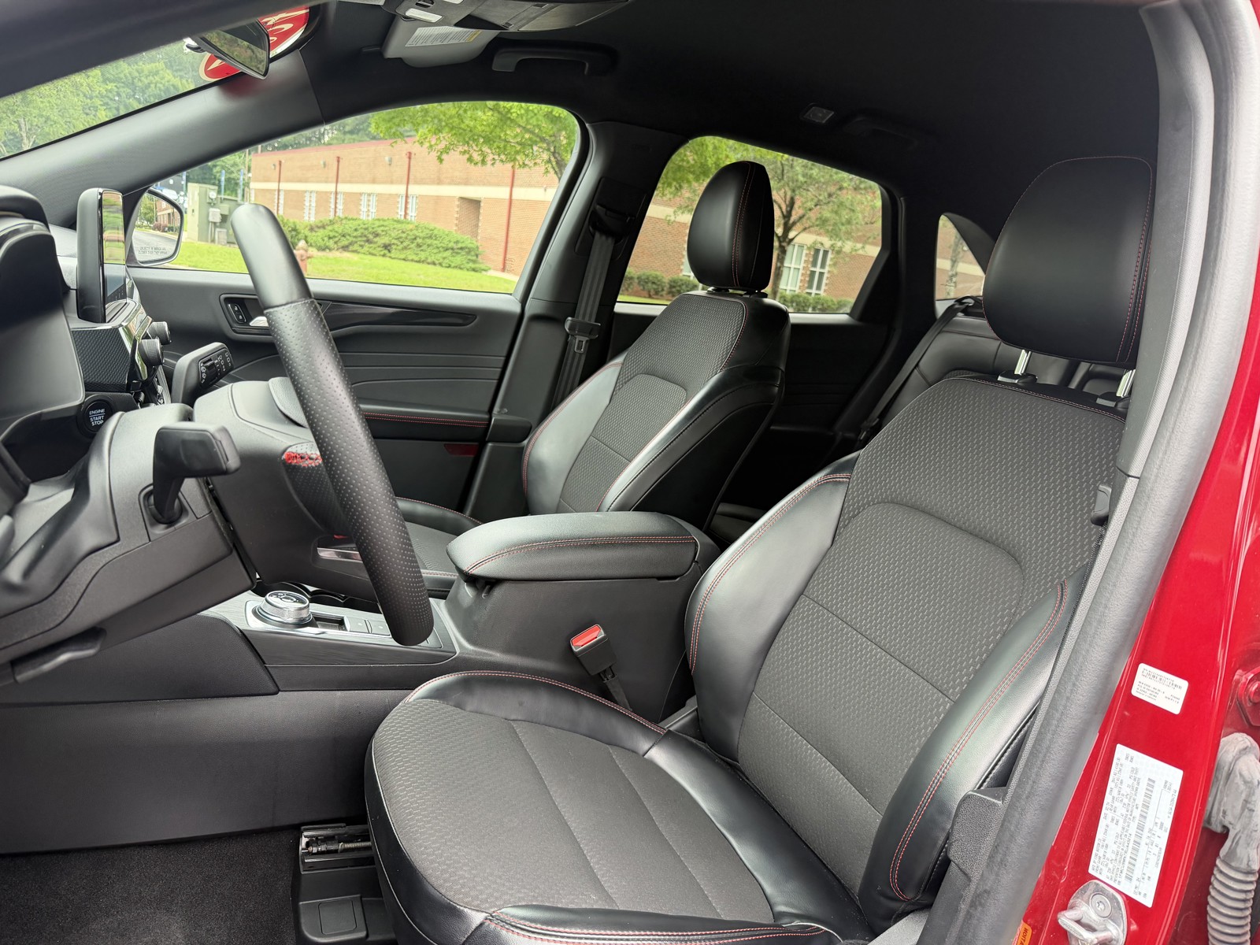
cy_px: 472
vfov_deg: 56.8
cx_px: 630
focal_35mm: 24
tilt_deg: -13.1
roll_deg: -7.7
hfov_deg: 71.6
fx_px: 874
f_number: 1.78
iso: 200
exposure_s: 1/133
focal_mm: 6.76
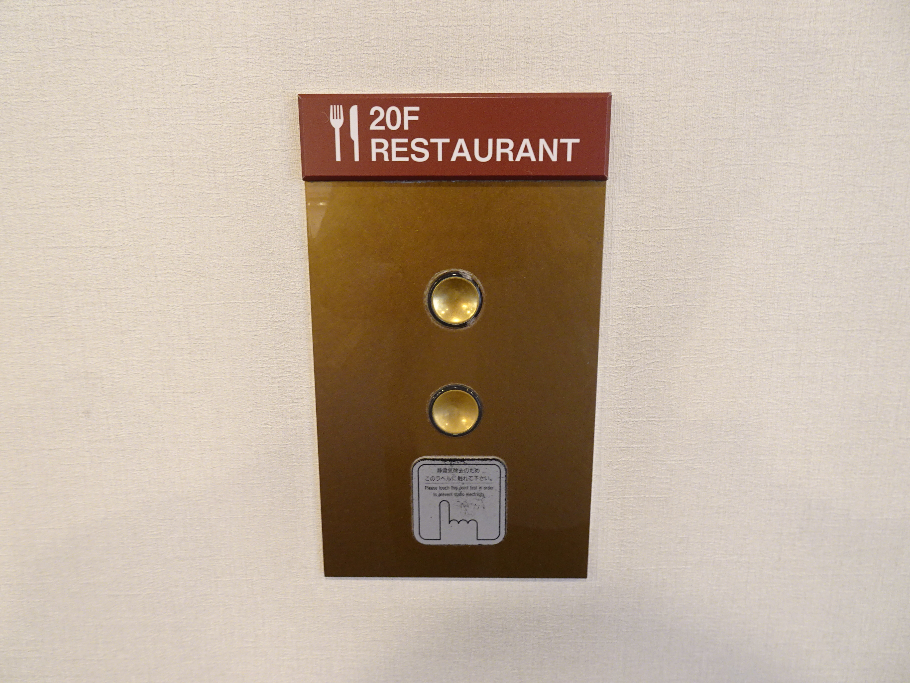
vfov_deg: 56.8
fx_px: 631
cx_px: 455
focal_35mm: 24
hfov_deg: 71.6
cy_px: 342
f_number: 3.5
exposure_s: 1/4
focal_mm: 4.25
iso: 200
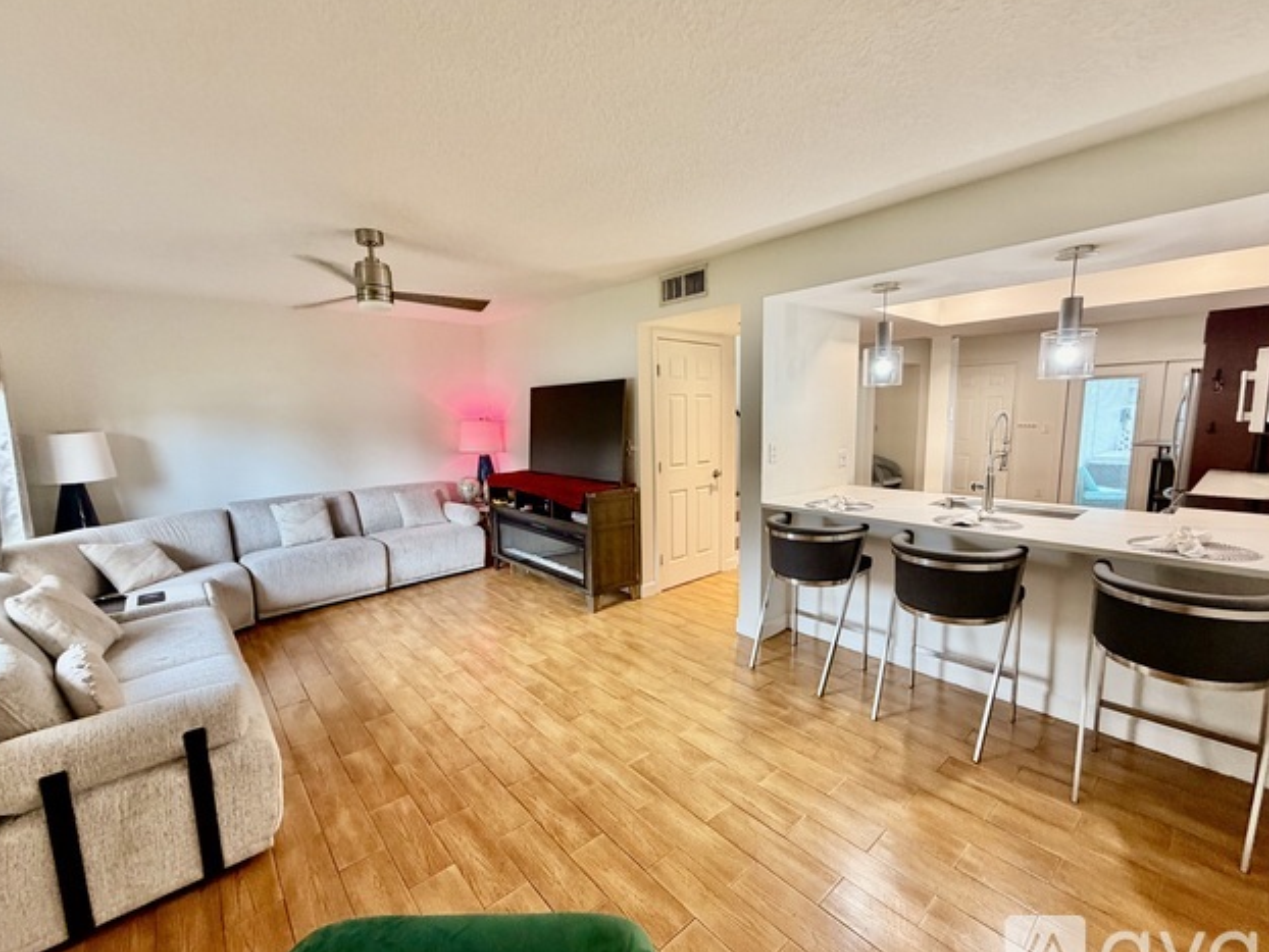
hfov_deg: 98.1
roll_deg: -0.2
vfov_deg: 81.8
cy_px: 487
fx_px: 550
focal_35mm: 15
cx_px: 654
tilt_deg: -7.2
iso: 200
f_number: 2.2
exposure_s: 1/60
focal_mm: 2.22
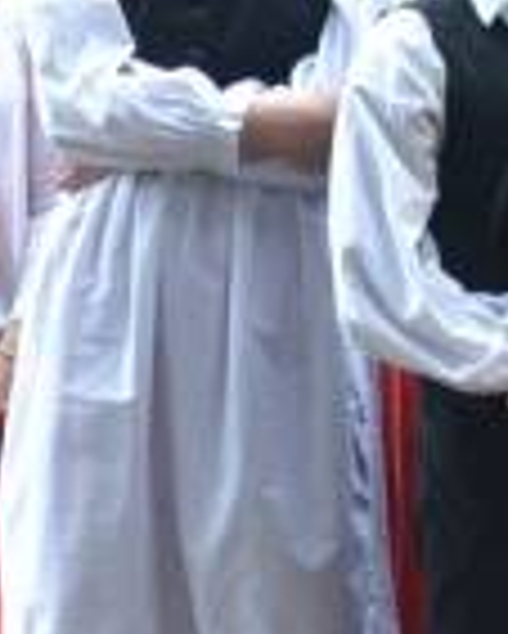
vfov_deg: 5.8
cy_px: 474
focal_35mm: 335
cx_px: 1376
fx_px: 6289
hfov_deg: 4.5
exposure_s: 1/125
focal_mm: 42
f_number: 5.6
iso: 400
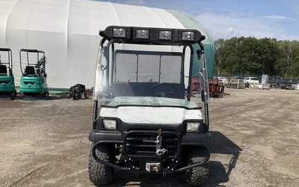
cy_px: 107
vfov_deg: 40.5
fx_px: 253
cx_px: 150
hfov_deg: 61.2
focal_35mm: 31
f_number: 1.8
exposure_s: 1/2667
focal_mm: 3
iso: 25
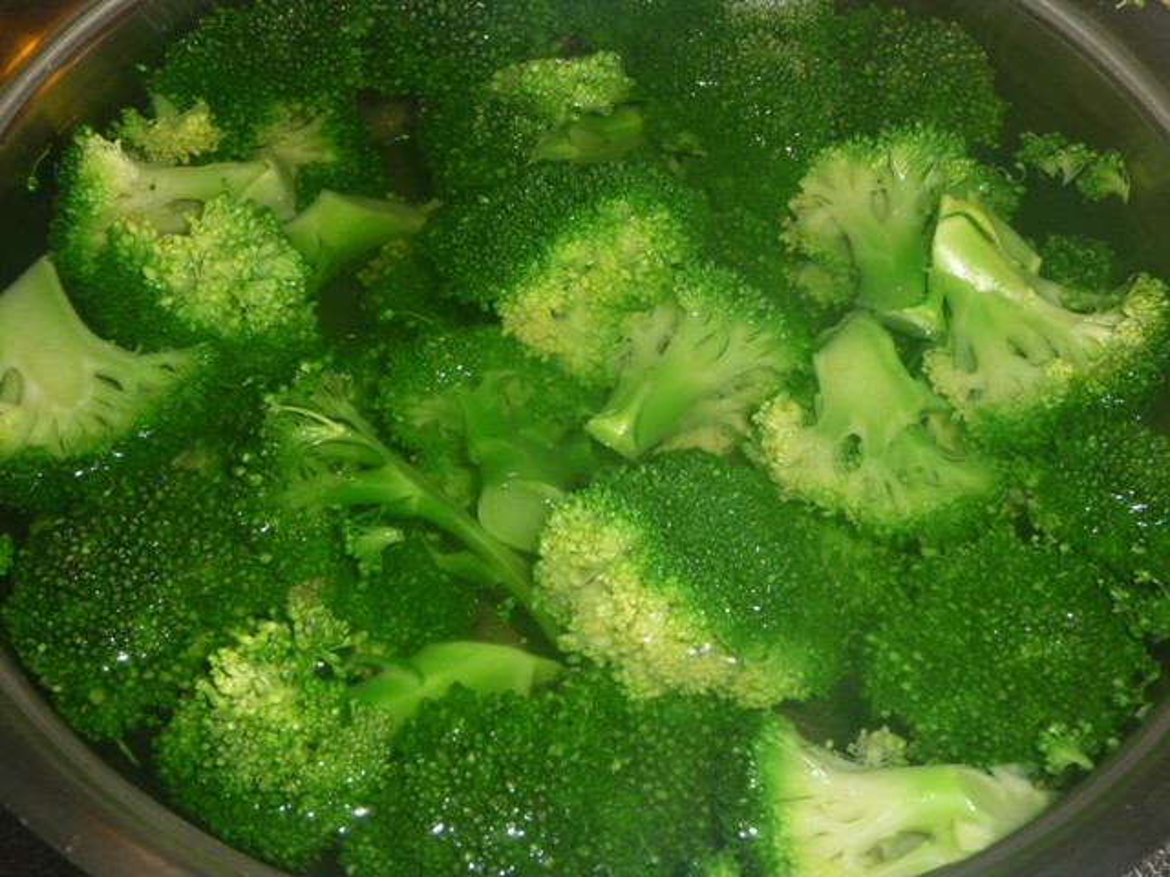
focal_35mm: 55
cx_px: 585
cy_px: 438
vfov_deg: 26.6
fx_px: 1859
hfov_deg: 34.9
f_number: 4.3
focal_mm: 9.3
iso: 100
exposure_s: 1/30
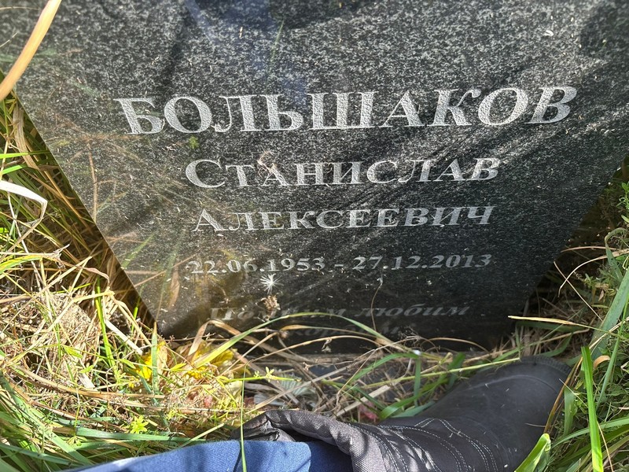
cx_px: 314
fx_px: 472
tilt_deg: -55.1
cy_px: 236
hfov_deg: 67.3
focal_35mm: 26
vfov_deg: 53.1
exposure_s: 1/205
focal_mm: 5.96
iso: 50
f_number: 1.6
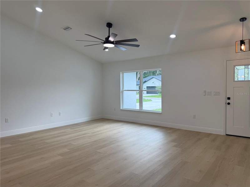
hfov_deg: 71.6
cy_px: 94
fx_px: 173
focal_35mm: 24
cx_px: 125
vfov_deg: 56.8
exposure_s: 1/266
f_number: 1.78
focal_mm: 6.76
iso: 100
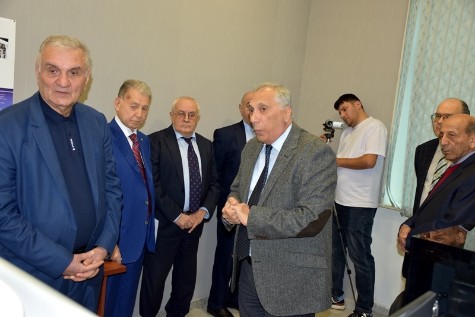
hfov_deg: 49.6
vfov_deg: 34.2
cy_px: 158
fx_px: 514
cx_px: 238
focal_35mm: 39
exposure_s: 1/80
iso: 400
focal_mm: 26
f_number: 3.8
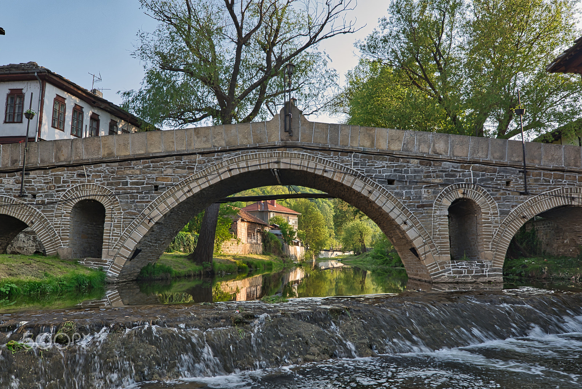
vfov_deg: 43.6
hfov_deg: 61.9
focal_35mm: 30
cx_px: 291
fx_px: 485
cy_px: 194
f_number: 9
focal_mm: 20
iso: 100
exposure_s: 1/30
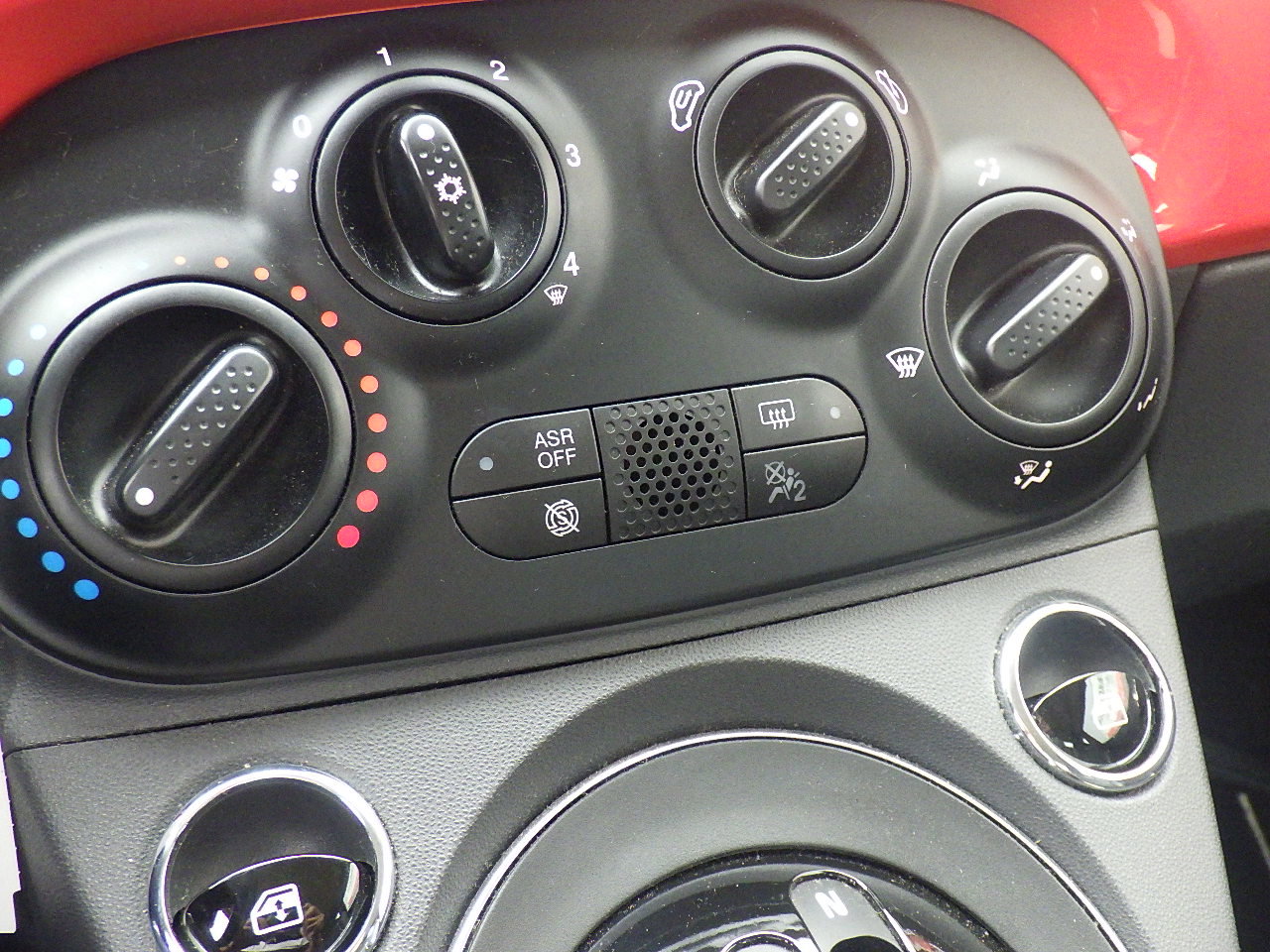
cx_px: 635
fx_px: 1541
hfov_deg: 44.8
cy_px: 476
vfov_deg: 34.3
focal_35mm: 42
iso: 1000
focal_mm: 7.5
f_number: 4.2
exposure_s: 1/80
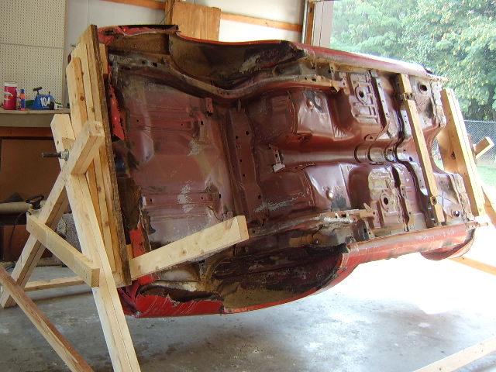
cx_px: 248
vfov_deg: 45.4
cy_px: 186
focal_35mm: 31
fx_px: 444
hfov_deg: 58.4
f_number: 2.7
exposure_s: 1/42
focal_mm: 8.13
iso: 100
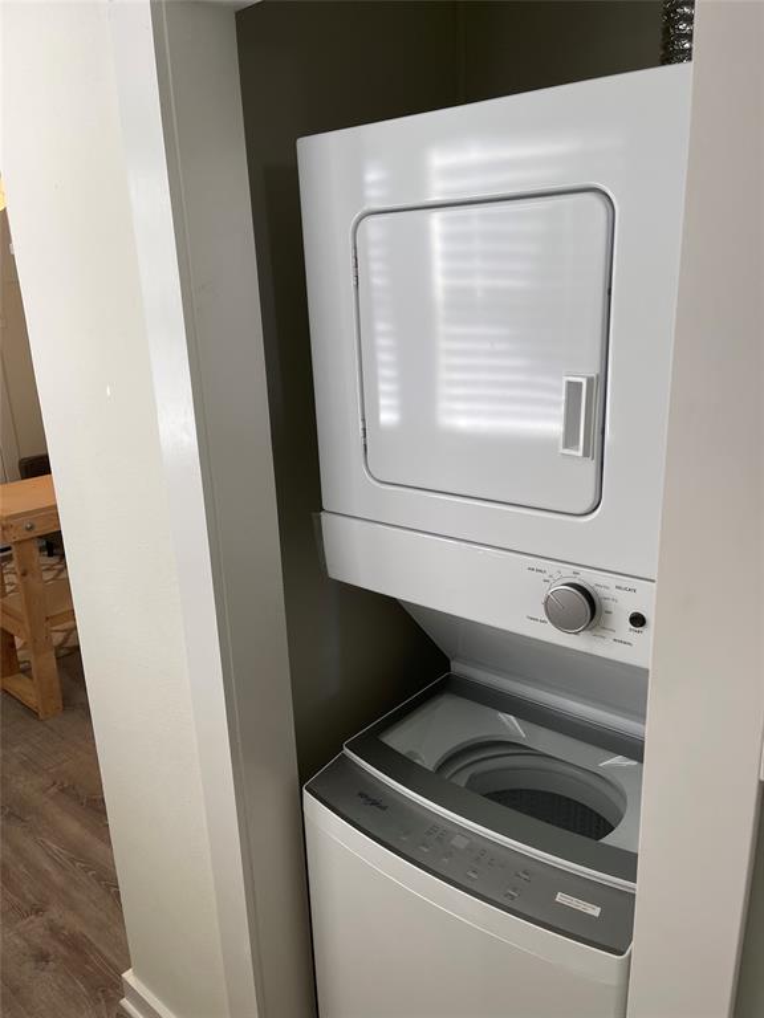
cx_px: 382
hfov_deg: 53.1
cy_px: 509
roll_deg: +3.8
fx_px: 765
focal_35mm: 26
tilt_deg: -18.1
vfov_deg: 67.3
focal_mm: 5.1
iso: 80
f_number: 1.6
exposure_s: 1/120
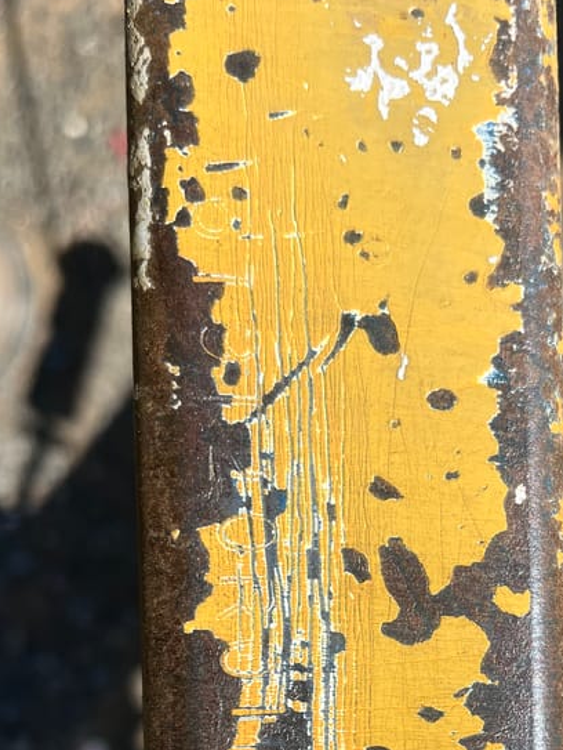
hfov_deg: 29.4
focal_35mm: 49
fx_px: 1061
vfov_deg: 36.3
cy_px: 685
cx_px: 396
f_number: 1.6
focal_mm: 5.1
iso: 50
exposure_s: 1/4651
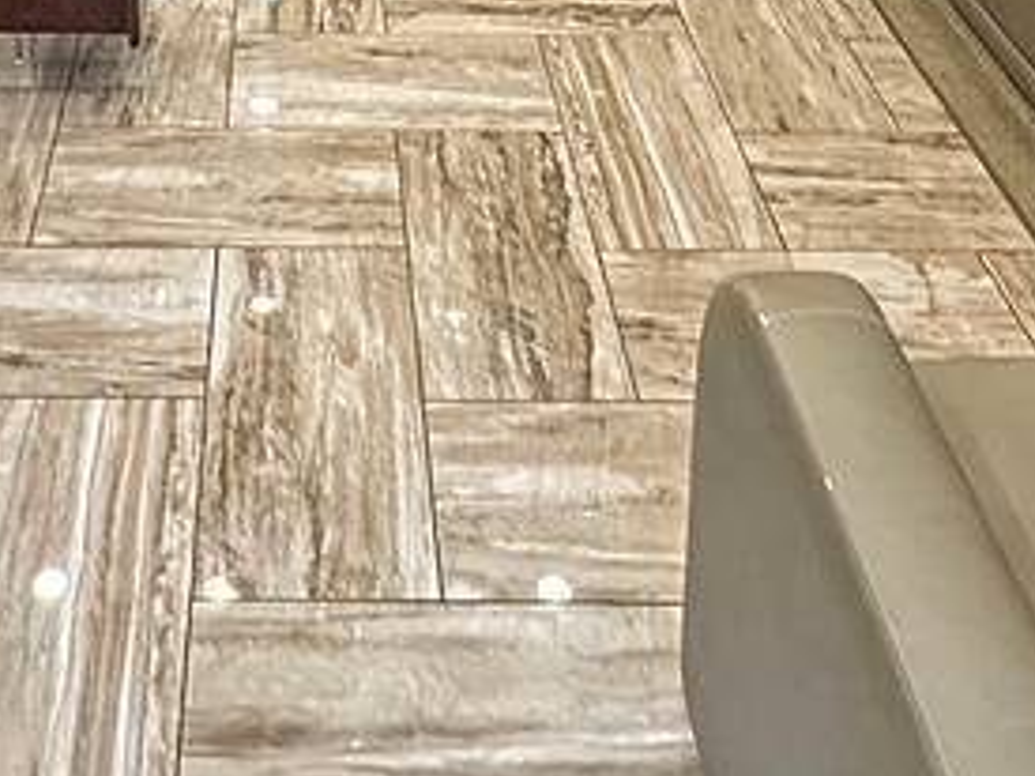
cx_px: 297
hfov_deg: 36.9
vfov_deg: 21.7
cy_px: -509
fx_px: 1524
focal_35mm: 51
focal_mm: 2.22
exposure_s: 1/58
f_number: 2.2
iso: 640
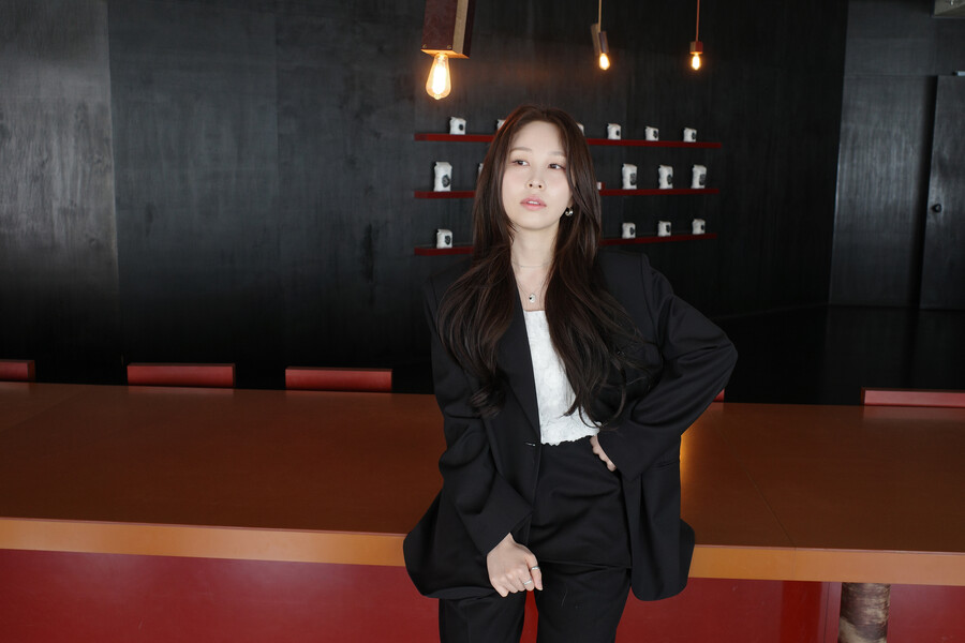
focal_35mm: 35
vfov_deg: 37.9
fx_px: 938
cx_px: 482
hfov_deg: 54.4
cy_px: 322
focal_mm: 18.3
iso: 200
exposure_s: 1/25
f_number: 3.5
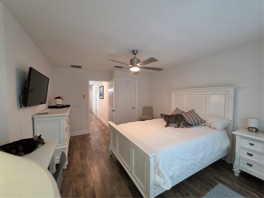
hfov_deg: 106.2
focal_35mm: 13
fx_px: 99
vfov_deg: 89.9
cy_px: 99
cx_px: 132
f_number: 1.9
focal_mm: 2.2
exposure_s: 1/120
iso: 250
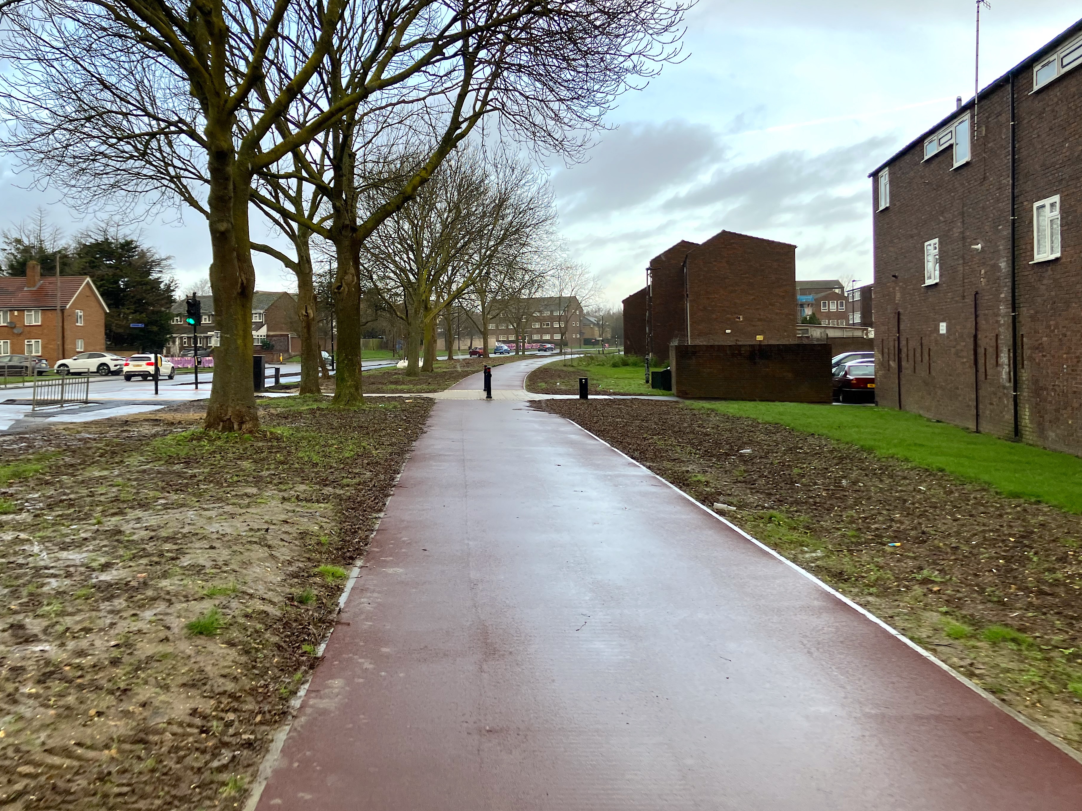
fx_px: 969
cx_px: 525
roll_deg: +2.8
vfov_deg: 45.4
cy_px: 370
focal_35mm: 31
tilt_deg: -2.7
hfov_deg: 58.3
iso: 25
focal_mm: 3.99
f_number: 1.8
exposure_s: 1/175
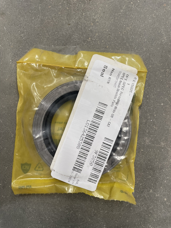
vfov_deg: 67.3
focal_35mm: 26
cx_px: 86
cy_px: 114
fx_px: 171
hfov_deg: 53.1
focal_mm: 4.2
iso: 80
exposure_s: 1/120
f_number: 1.6
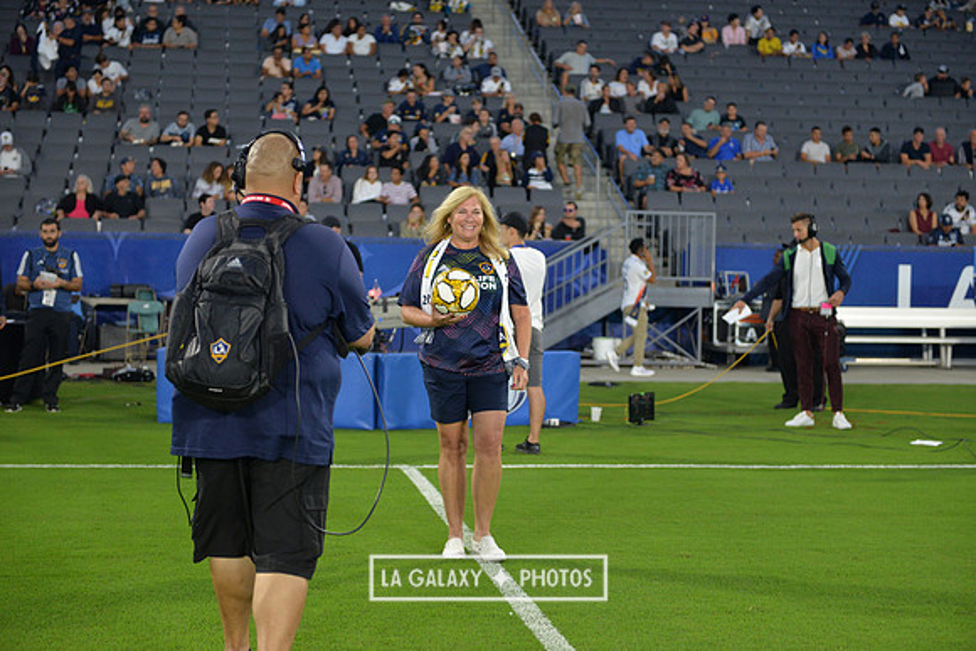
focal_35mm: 70
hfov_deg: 28.8
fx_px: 1898
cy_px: 326
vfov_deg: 19.5
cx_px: 488
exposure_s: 1/640
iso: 1400
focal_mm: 70
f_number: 2.8
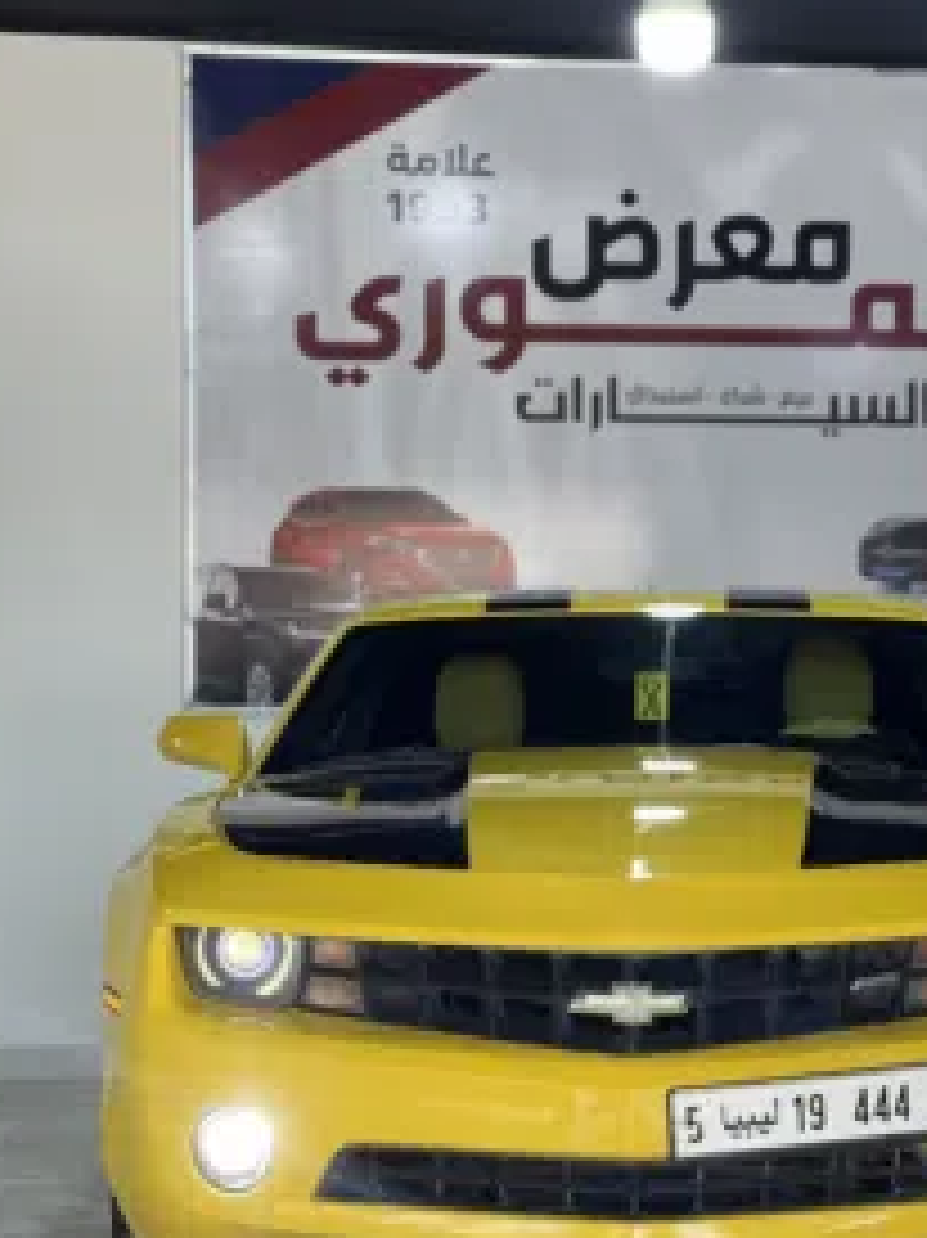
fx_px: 4002
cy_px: 675
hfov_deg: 13.2
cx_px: 626
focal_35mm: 112
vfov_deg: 17.6
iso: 100
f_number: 2.8
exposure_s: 1/100
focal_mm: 9
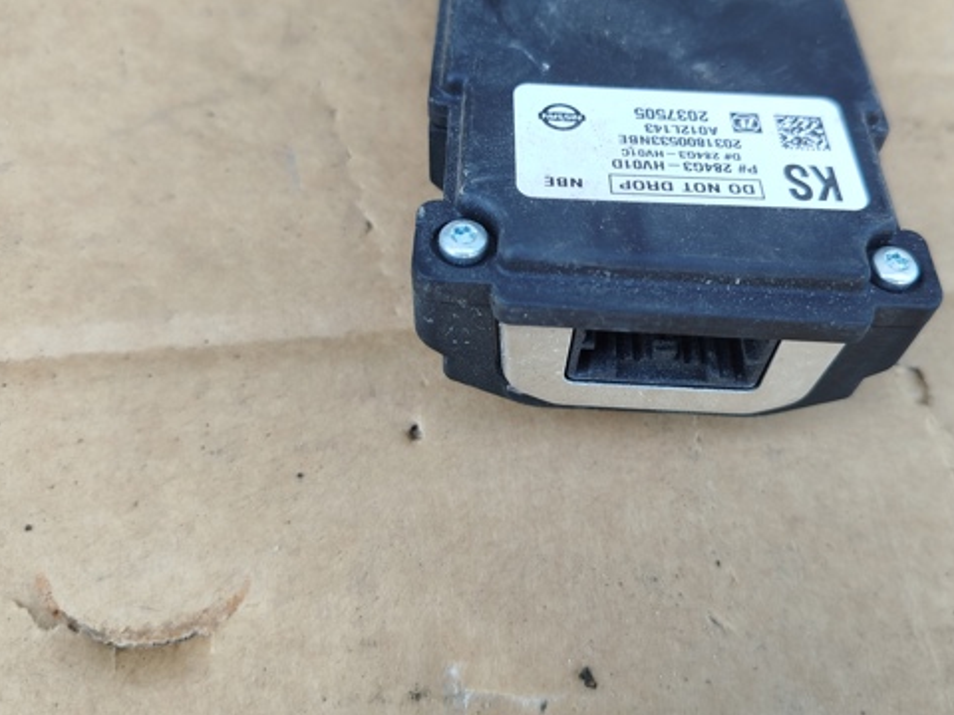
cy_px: 270
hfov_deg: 56.5
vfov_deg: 43.8
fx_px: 882
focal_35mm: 32
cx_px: 562
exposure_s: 1/50
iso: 64
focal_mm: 5.31
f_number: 1.7
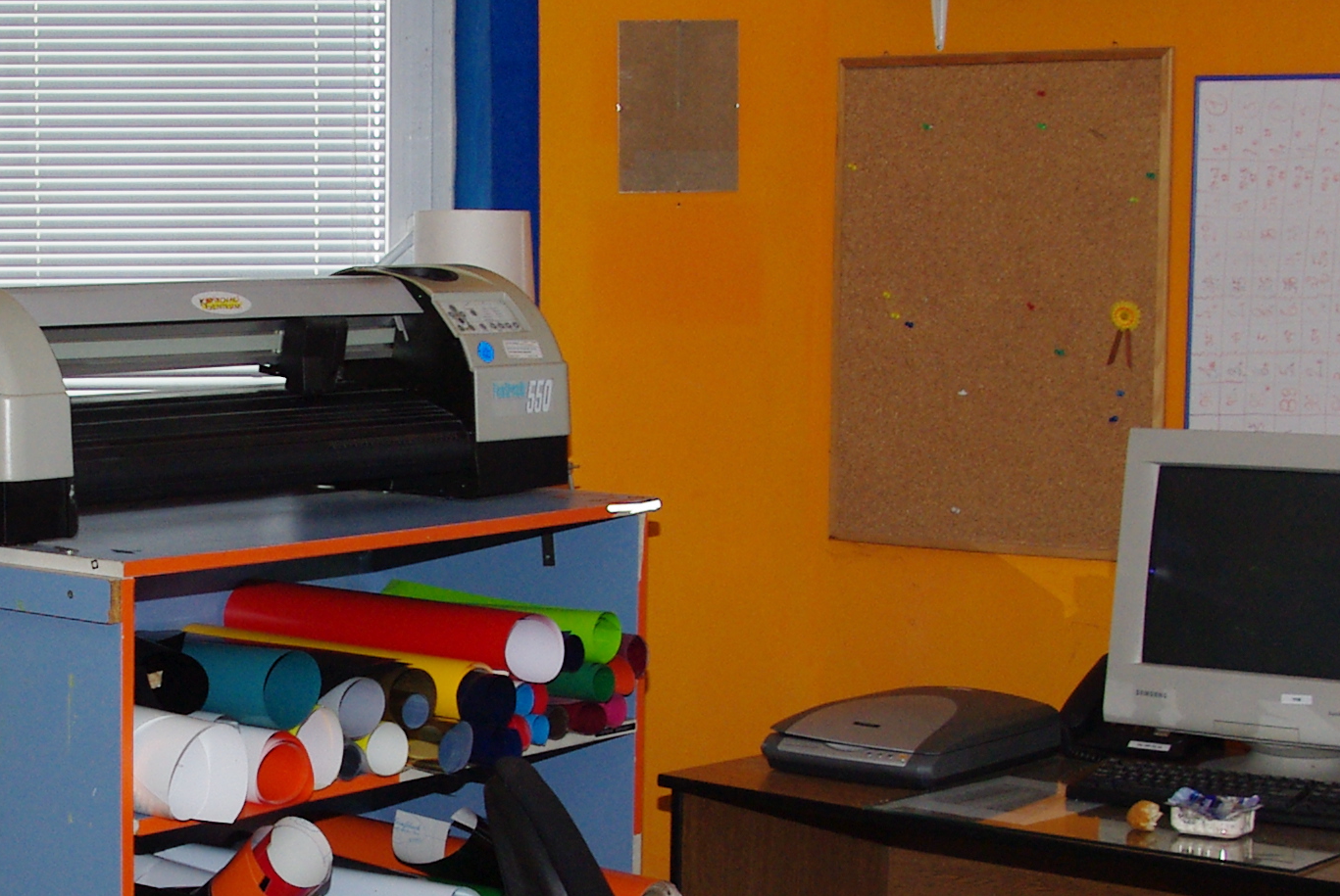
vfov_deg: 16.1
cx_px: 253
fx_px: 3168
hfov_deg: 23.5
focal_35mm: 85
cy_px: 524
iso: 400
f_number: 4.5
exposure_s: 1/30
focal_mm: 20
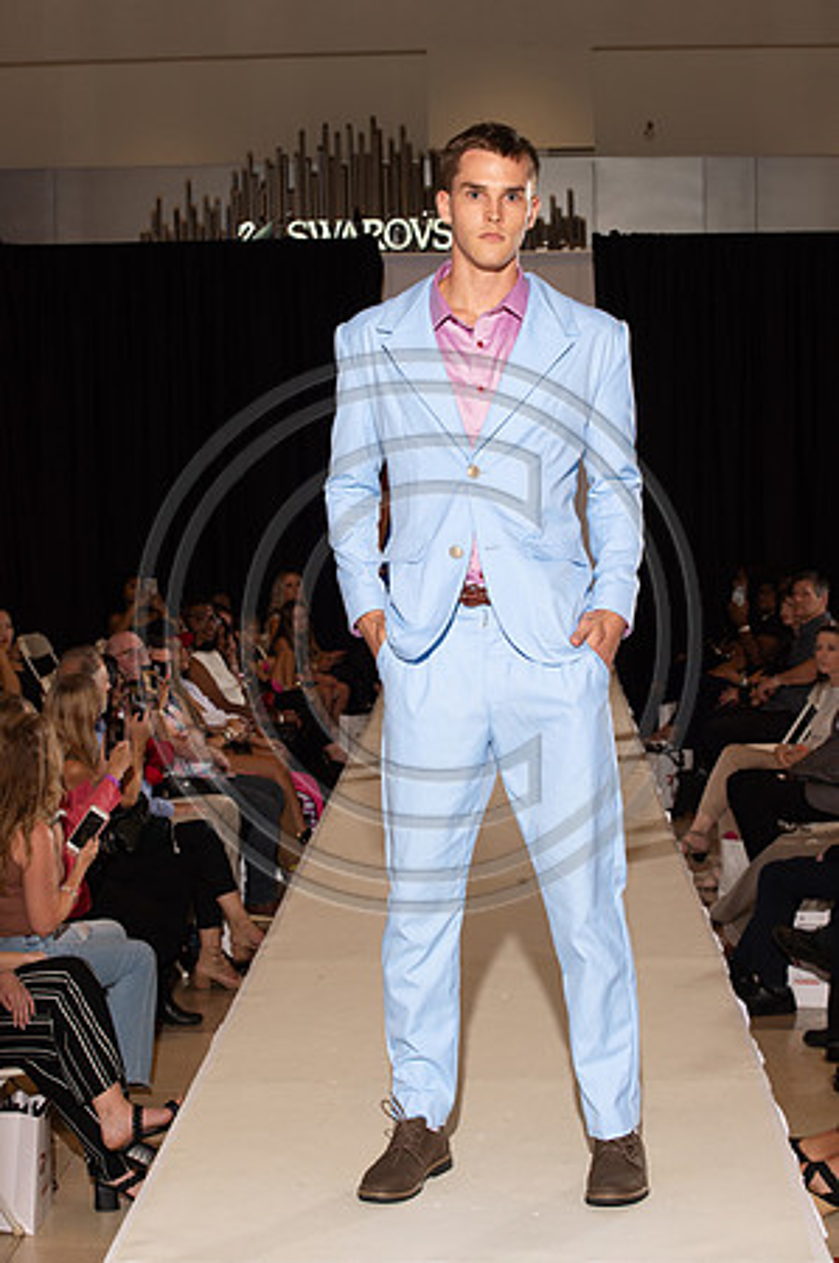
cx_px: 420
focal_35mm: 70
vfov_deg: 28.9
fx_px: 2453
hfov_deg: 19.4
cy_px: 632
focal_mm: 70
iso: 800
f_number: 9
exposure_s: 1/250
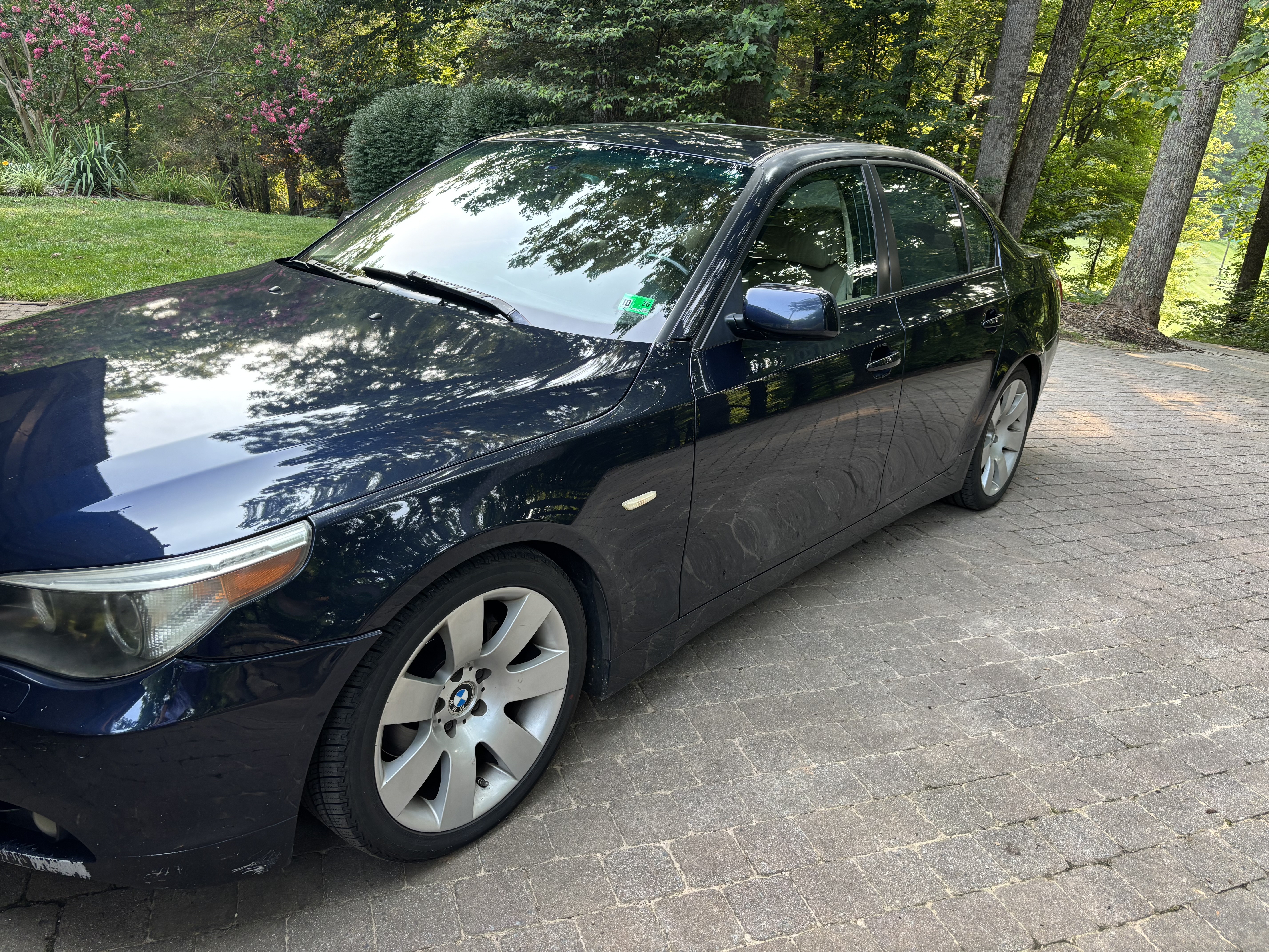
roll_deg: -5.8
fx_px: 953
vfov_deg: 53.1
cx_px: 634
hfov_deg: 67.3
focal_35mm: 26
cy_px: 476
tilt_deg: -20.6
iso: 80
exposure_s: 1/121
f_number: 1.6
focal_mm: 5.96
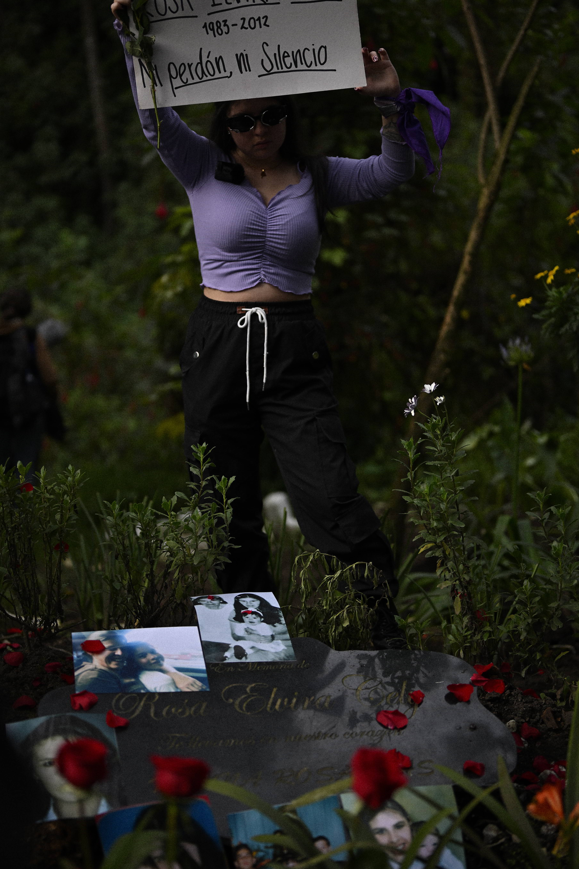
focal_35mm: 56
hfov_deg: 24.2
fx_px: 1351
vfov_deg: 35.6
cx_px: 277
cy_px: 426
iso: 110
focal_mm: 50
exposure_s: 1/500
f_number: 1.8
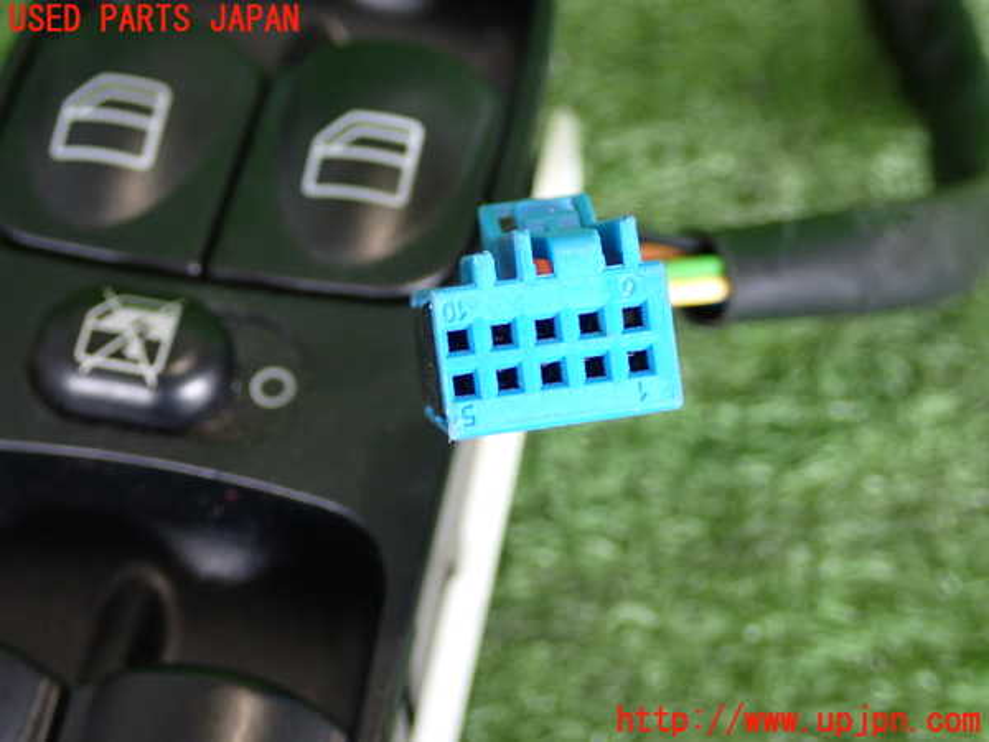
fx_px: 2029
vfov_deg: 20.7
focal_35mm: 71
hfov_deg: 27.4
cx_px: 494
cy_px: 371
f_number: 3.9
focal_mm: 12.73
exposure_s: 1/25
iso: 800
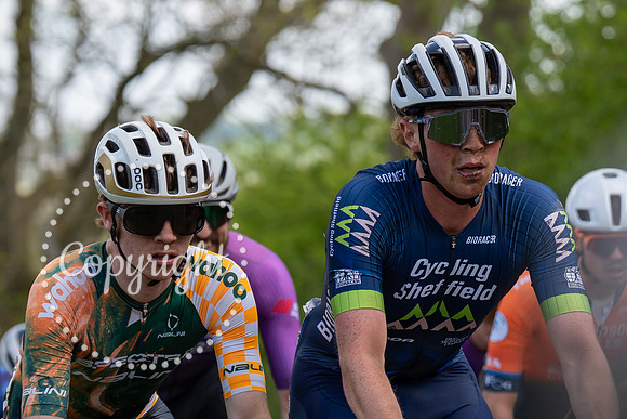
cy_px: 195
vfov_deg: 5.2
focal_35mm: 265
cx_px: 250
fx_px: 4613
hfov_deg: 7.8
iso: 160
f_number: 3.5
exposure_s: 1/1000
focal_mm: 116
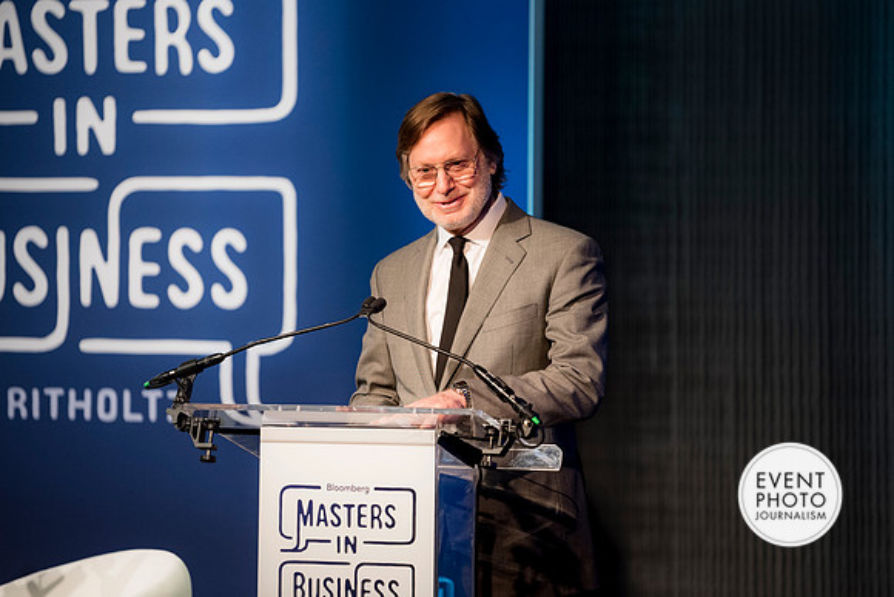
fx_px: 4642
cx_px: 471
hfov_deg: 11.0
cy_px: 283
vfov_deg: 7.4
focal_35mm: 187
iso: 2000
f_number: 2.8
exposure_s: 1/160
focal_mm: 175
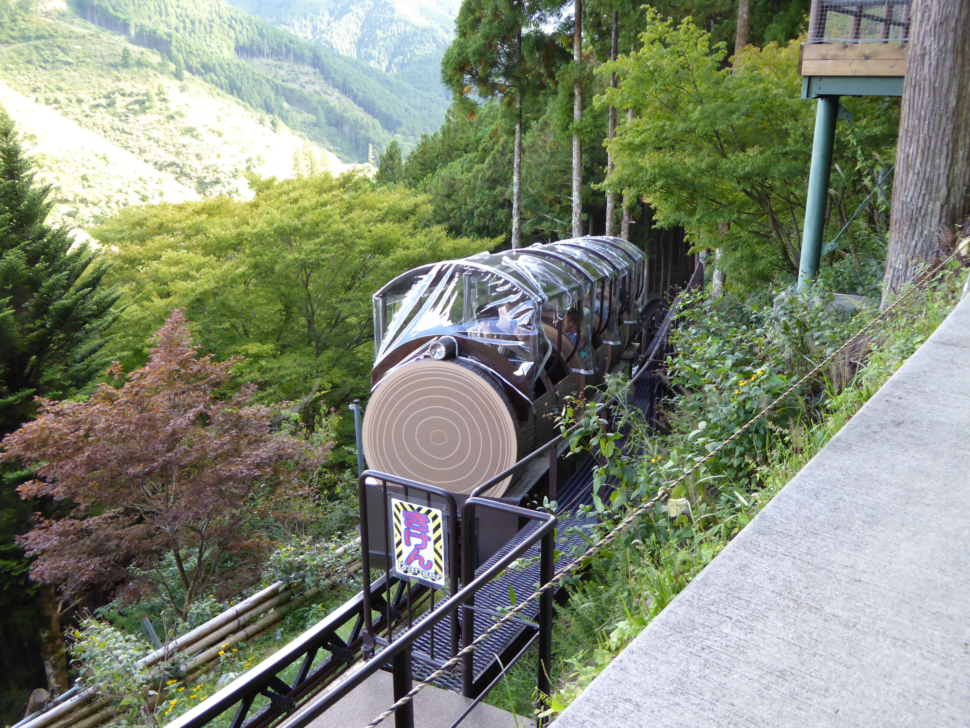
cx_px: 485
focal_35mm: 32
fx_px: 897
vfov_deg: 44.2
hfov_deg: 56.8
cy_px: 364
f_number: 3.5
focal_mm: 5.4
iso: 200
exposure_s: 1/60
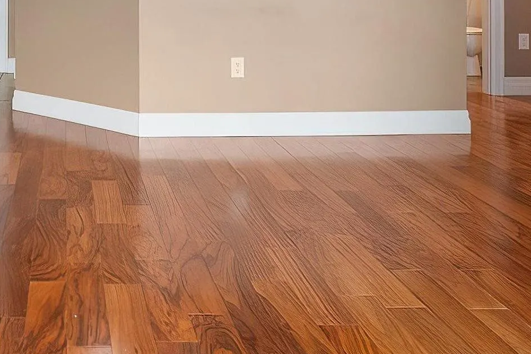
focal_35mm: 49
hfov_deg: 37.6
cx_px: 49
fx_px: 723
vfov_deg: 25.2
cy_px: -54
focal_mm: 10
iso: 200
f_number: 7.1
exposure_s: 1/30
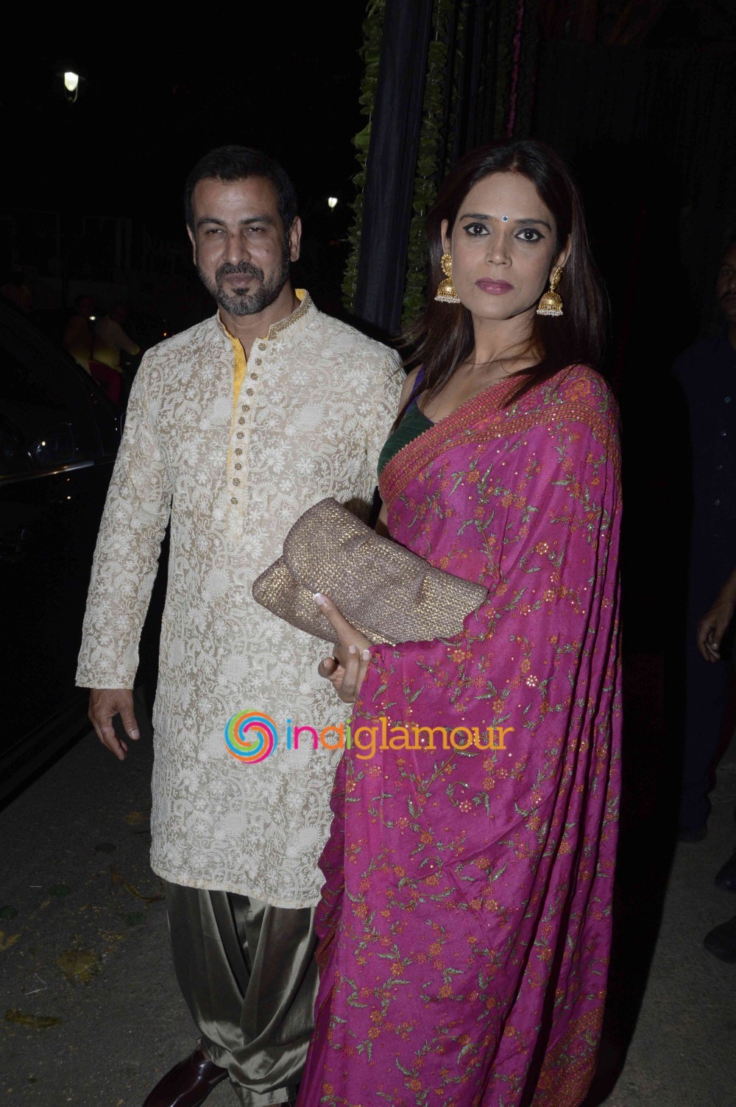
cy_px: 554
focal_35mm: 33
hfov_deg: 39.9
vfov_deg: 57.3
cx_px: 368
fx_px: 1014
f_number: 7.1
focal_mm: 22
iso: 800
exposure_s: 1/200
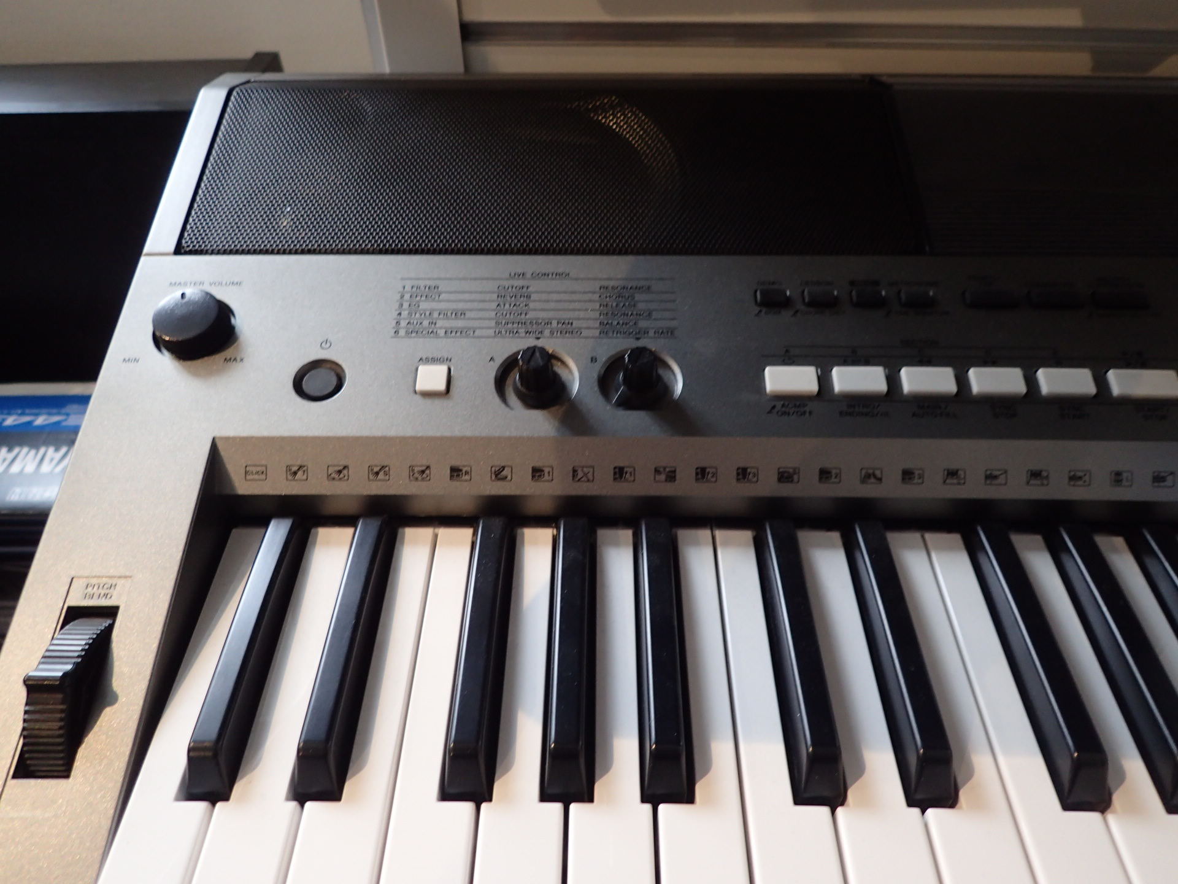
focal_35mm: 25
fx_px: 851
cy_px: 442
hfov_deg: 69.4
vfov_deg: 54.9
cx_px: 589
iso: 200
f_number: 2
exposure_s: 1/50
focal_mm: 4.5
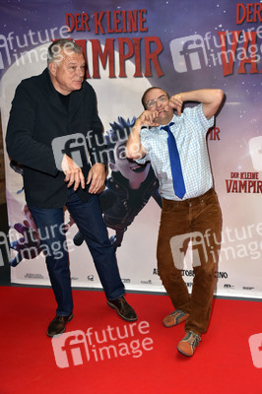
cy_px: 197
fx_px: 383
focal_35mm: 35
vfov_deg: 54.5
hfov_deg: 37.8
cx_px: 131
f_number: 5.6
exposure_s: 1/100
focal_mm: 35
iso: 1250
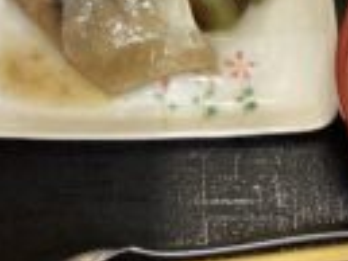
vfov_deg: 16.1
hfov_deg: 21.7
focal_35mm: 90
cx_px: 155
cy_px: -1
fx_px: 906
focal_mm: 3.3
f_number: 2.4
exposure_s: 1/50
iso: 320
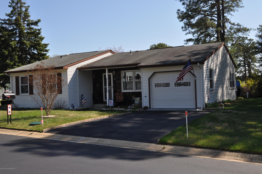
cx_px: 131
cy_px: 87
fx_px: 283
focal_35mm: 39
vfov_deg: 34.1
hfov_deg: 49.6
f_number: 11
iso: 200
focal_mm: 26
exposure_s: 1/200
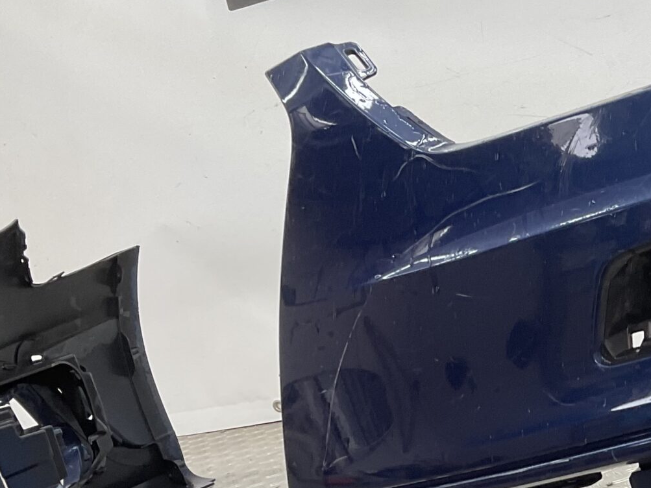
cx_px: 705
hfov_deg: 24.6
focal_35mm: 74
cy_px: 378
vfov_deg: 19.7
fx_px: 1392
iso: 32
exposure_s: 1/120
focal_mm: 3
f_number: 1.8
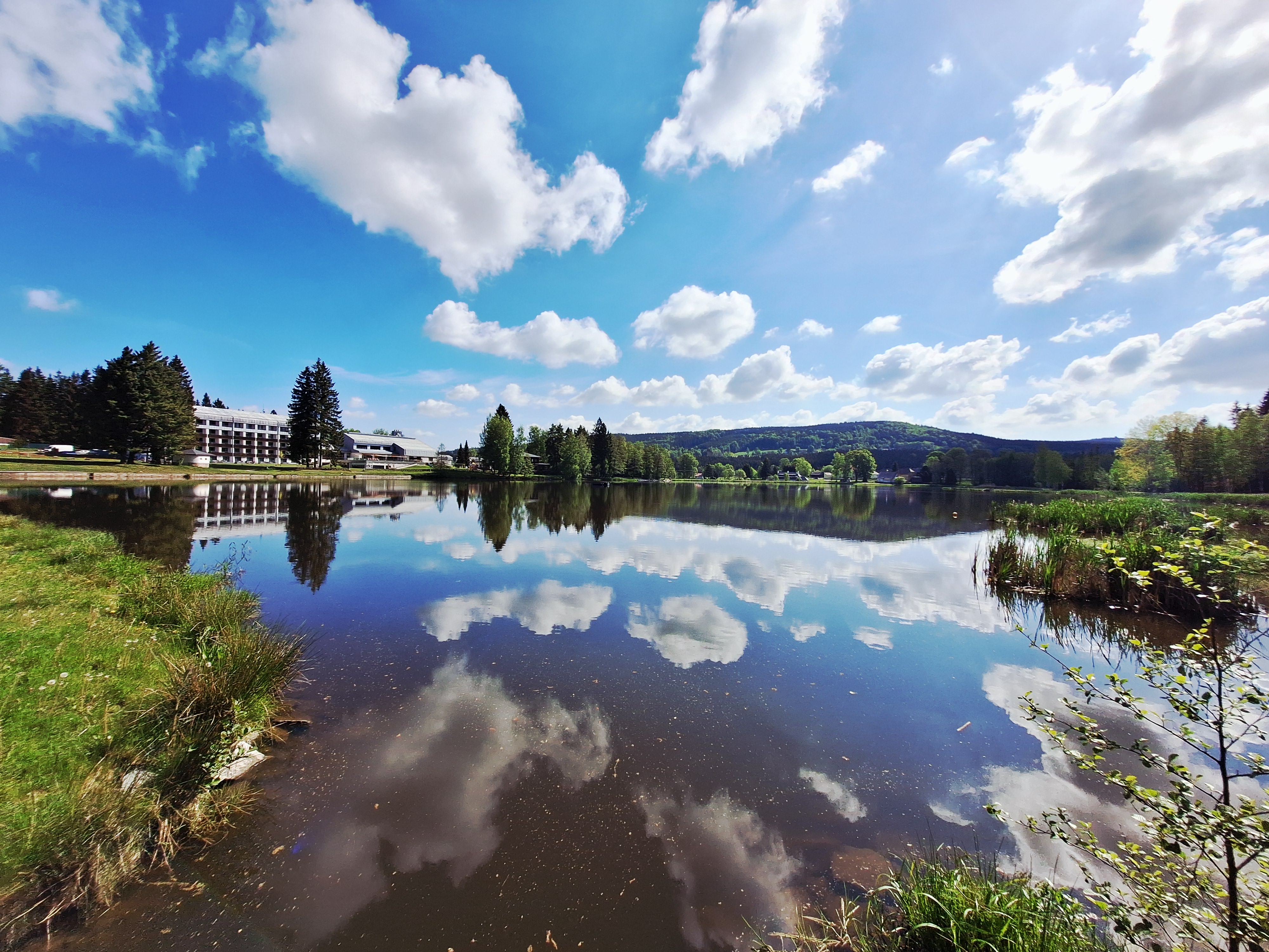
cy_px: 476
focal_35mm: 13
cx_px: 634
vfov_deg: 89.9
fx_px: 477
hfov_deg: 106.2
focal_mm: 1.74
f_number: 2.2
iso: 40
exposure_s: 1/3953
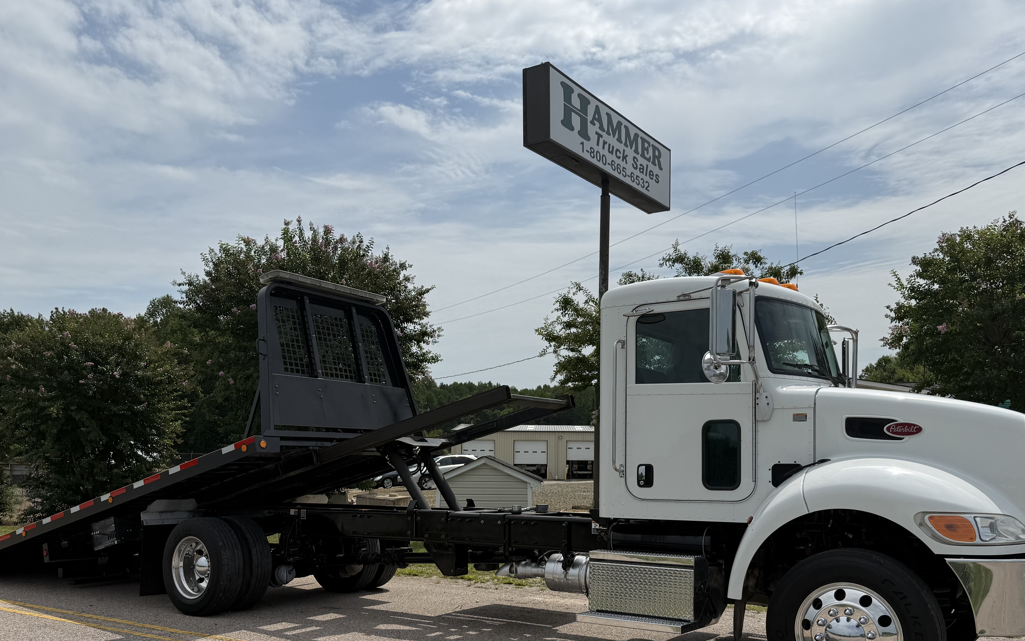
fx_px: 866
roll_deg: -1.0
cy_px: 446
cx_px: 511
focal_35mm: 31
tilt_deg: +0.0
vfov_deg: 39.9
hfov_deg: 61.2
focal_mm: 6.76
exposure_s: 1/11905
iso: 80
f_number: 1.78
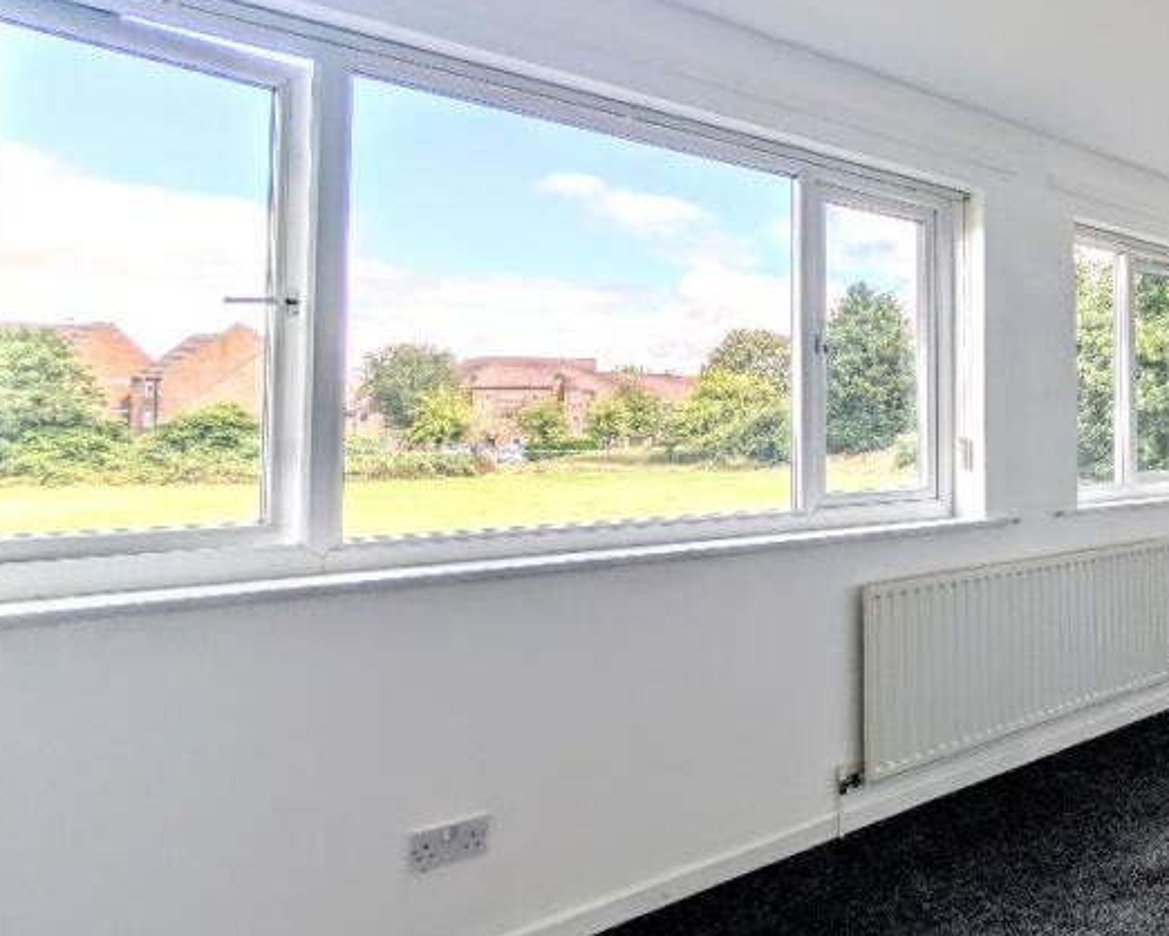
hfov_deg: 59.3
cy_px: 404
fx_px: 796
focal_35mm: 23
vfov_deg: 60.7
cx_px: 1095
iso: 48
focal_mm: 2.02
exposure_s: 1/1100
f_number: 1.7
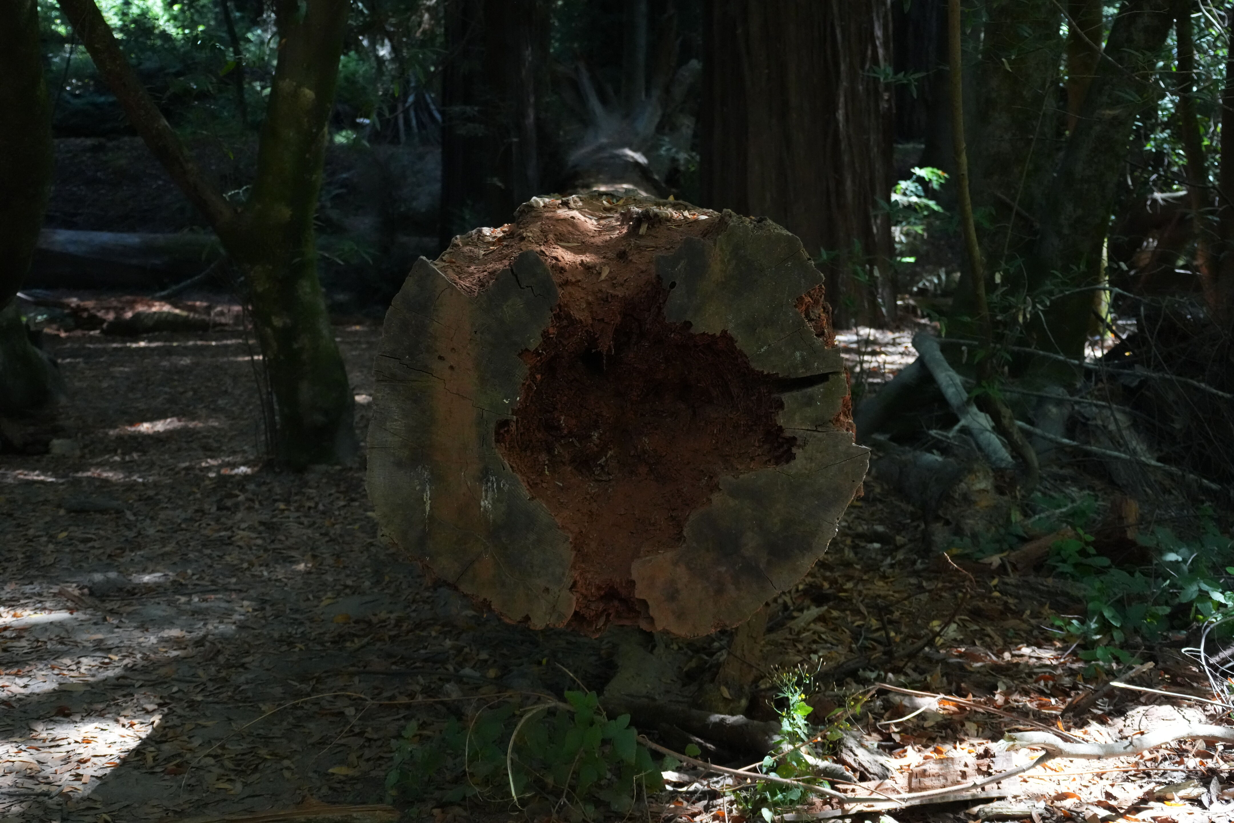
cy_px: 412
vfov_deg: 22.3
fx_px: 2091
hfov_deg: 32.9
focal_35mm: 61
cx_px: 617
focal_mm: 61
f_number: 5.6
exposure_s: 1/1000
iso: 8000
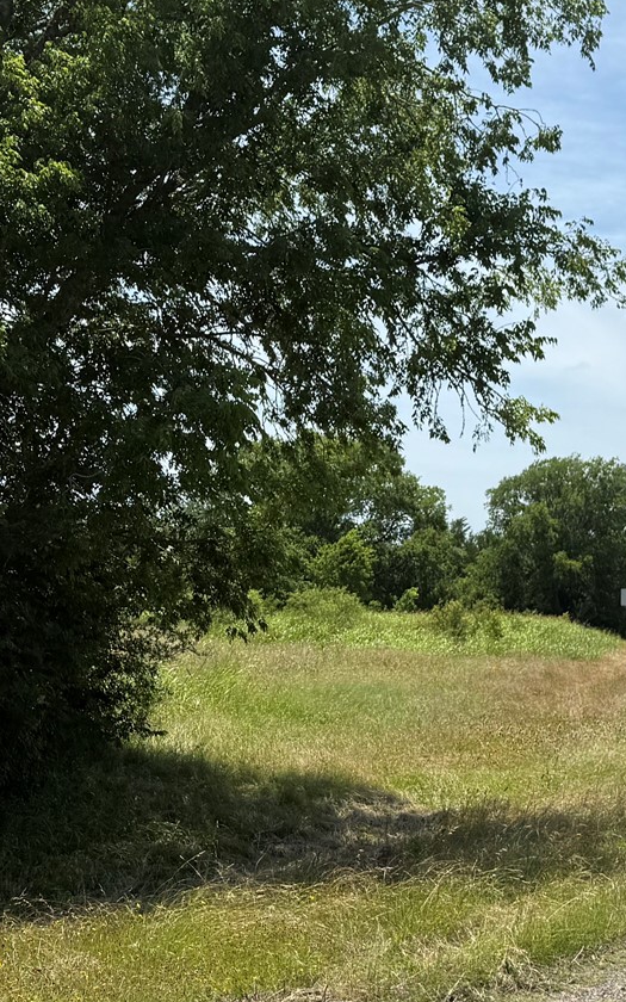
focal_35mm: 62
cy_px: 528
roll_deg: -0.8
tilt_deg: +3.3
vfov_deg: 33.0
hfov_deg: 21.0
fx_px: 1692
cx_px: 296
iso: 80
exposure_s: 1/5714
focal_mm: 6.76
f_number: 1.78
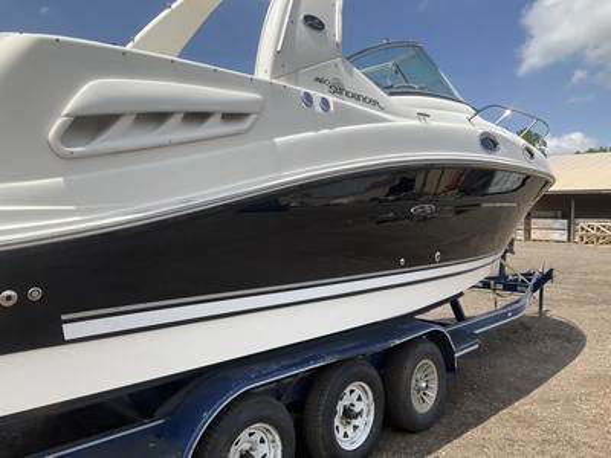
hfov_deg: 61.7
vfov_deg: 48.2
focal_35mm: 29
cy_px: 229
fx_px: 512
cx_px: 306
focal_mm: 3
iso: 25
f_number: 1.8
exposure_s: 1/1626
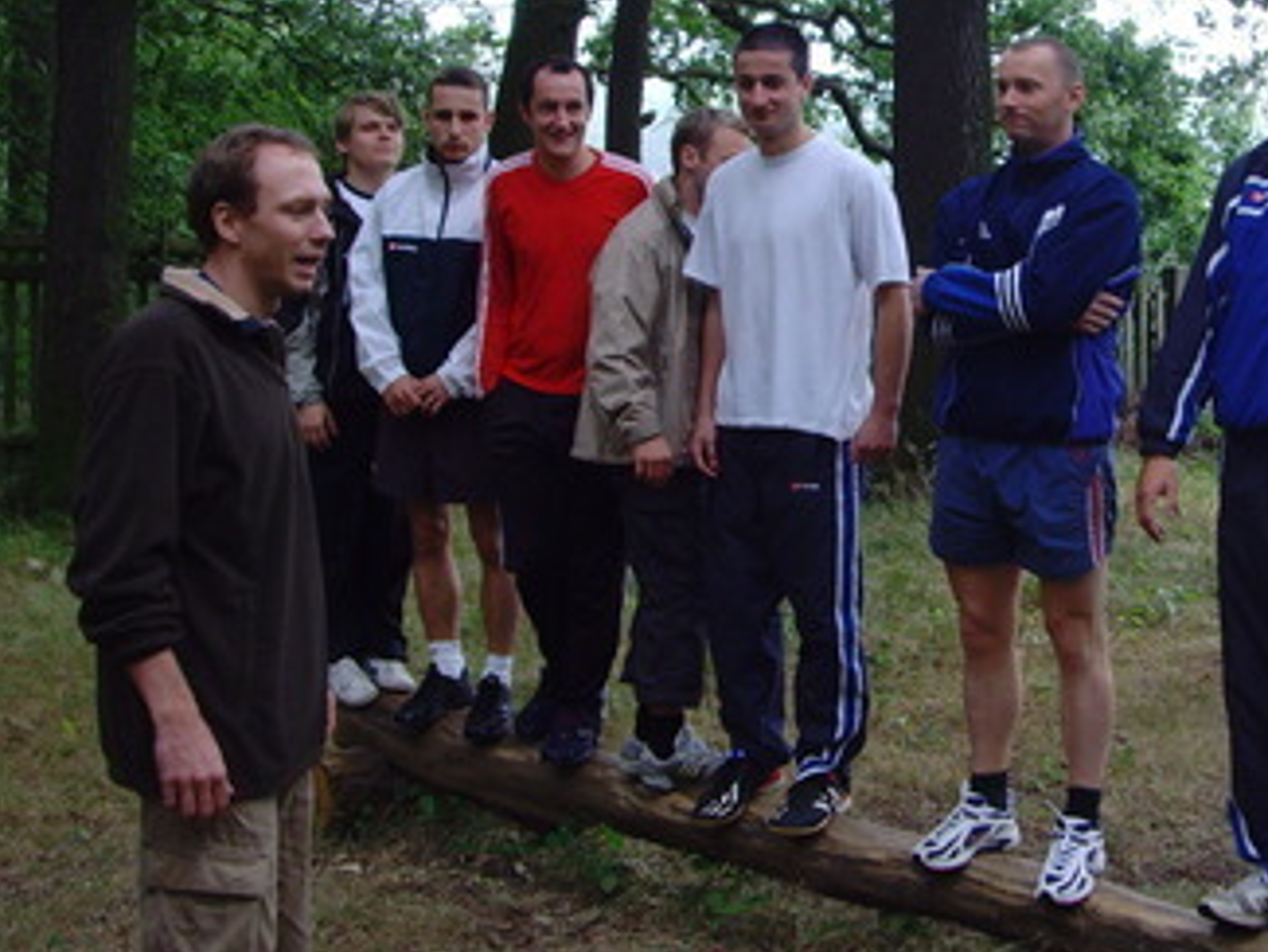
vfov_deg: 24.3
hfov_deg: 31.6
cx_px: 952
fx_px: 2199
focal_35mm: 60
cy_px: 341
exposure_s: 1/45
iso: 160
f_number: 3.5
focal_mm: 6.6
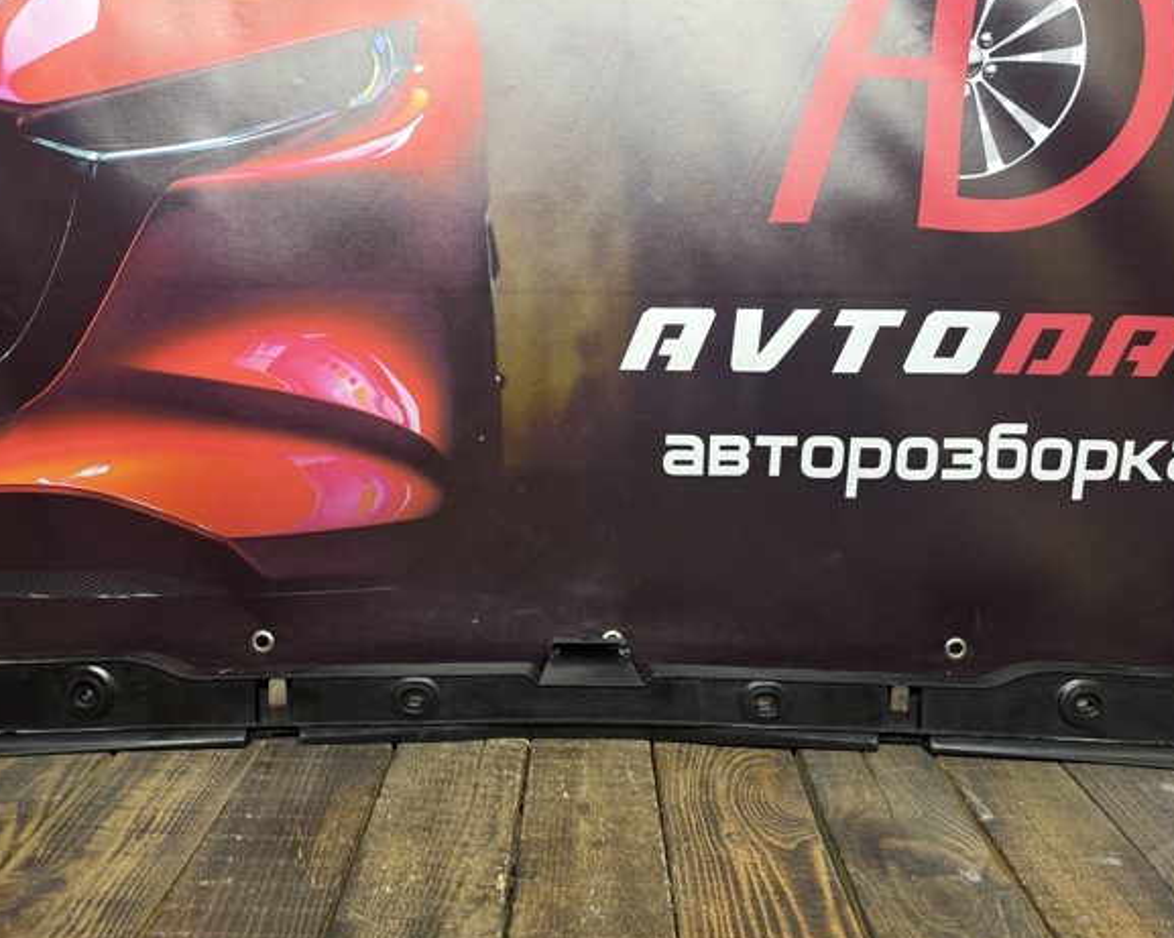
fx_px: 903
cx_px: 586
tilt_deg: -12.6
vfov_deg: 54.9
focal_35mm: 26
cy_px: 476
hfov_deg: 66.1
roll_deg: -0.9
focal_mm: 6.76
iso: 200
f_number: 1.78
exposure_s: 1/50
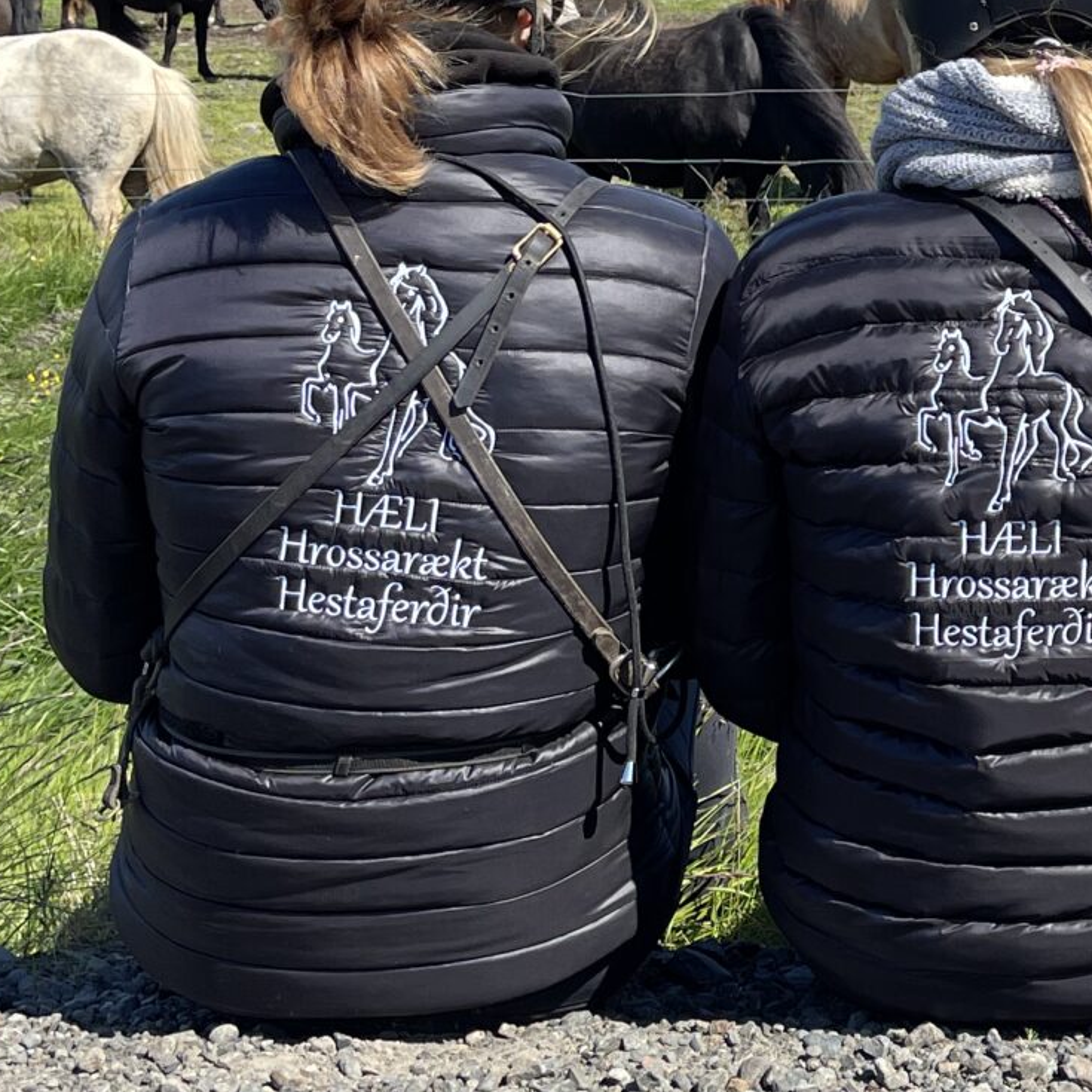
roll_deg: -0.1
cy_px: 260
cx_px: 1310
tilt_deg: -9.1
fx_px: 2855
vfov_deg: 21.4
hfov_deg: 20.3
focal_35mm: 80
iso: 32
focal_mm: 5.1
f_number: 1.6
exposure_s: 1/2924
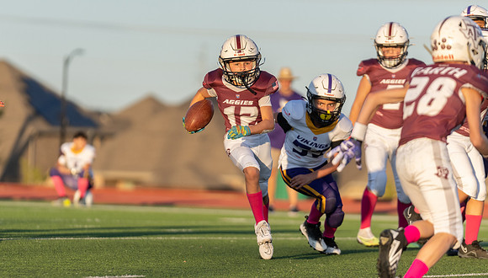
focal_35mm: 337
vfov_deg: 3.6
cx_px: 235
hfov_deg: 6.4
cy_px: 143
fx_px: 4376
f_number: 2.8
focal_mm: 200
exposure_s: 1/2000
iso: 250
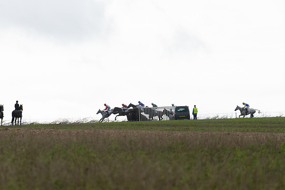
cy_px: 95
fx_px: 3326
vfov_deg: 3.3
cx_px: 142
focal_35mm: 420
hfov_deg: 4.9
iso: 500
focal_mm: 280
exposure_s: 1/2000
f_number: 4
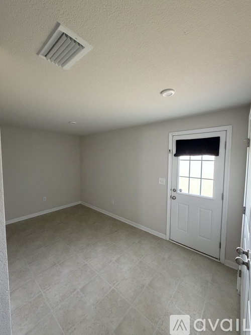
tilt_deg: -4.8
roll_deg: -0.5
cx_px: 126
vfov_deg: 102.1
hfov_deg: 85.7
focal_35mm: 14
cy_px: 168
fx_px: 135
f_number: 2.2
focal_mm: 2.22
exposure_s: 1/71
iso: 320
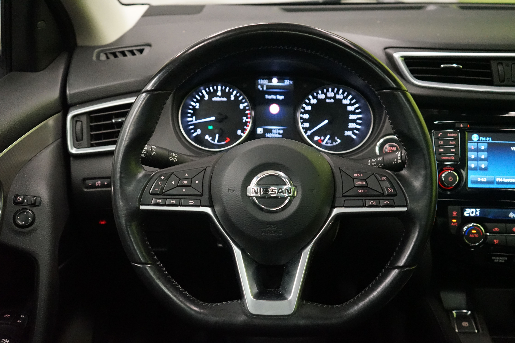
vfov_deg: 36.9
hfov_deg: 53.1
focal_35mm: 36
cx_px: 258
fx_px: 515
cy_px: 172
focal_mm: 36
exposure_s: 1/60
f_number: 4
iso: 5000
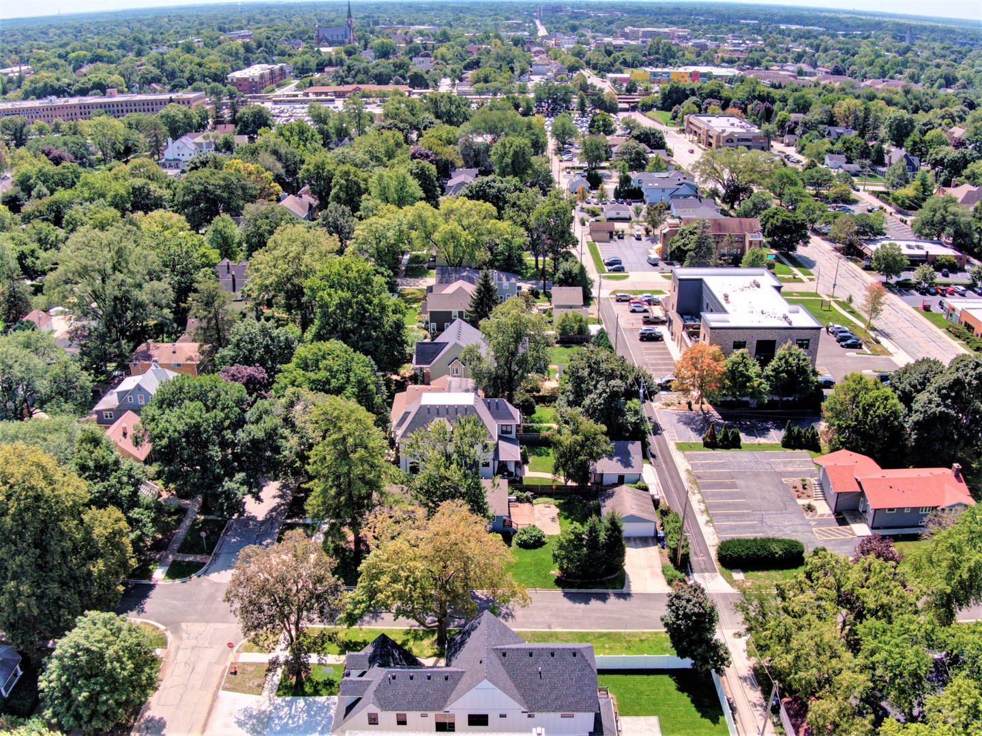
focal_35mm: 33
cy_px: 368
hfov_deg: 55.4
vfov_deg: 42.9
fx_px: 936
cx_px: 491
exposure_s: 1/400
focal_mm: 5.6
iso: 100
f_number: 3.2
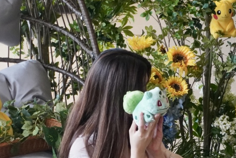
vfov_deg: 6.6
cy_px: 164
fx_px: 1357
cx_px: 79
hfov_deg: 9.9
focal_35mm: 207
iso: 2000
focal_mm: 50
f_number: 5.6
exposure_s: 1/160
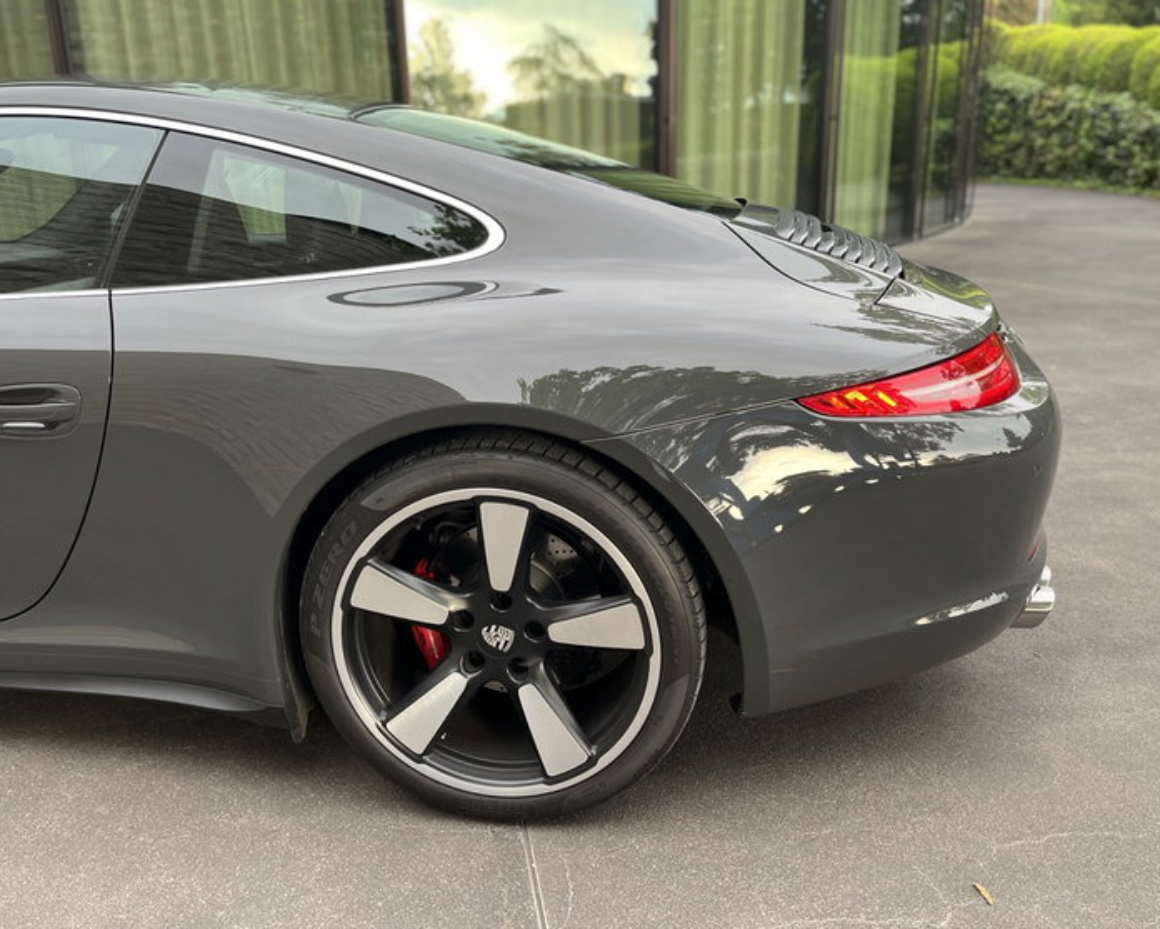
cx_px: 563
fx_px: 961
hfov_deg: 62.2
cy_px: 464
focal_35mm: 28
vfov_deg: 51.5
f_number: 1.6
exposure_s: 1/122
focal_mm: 5.1
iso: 64
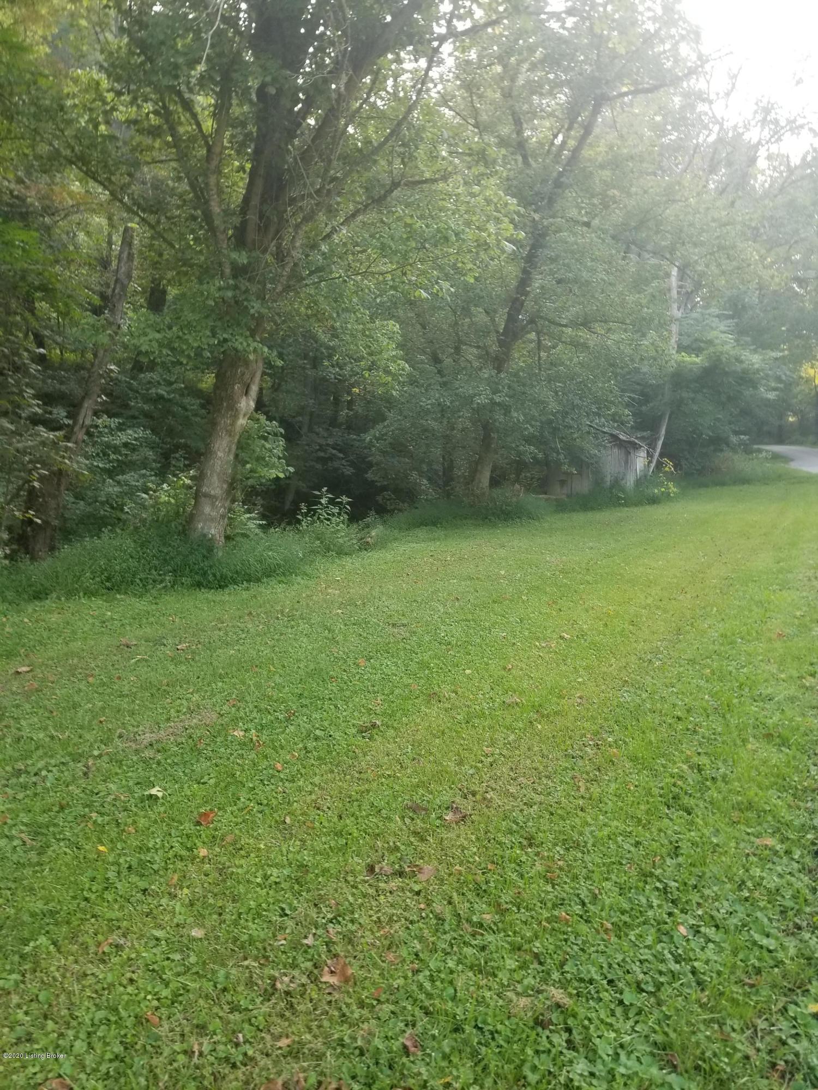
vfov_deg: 67.3
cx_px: 409
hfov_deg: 53.1
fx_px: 819
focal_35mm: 26
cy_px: 545
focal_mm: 4.25
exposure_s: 1/120
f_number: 1.7
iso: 64
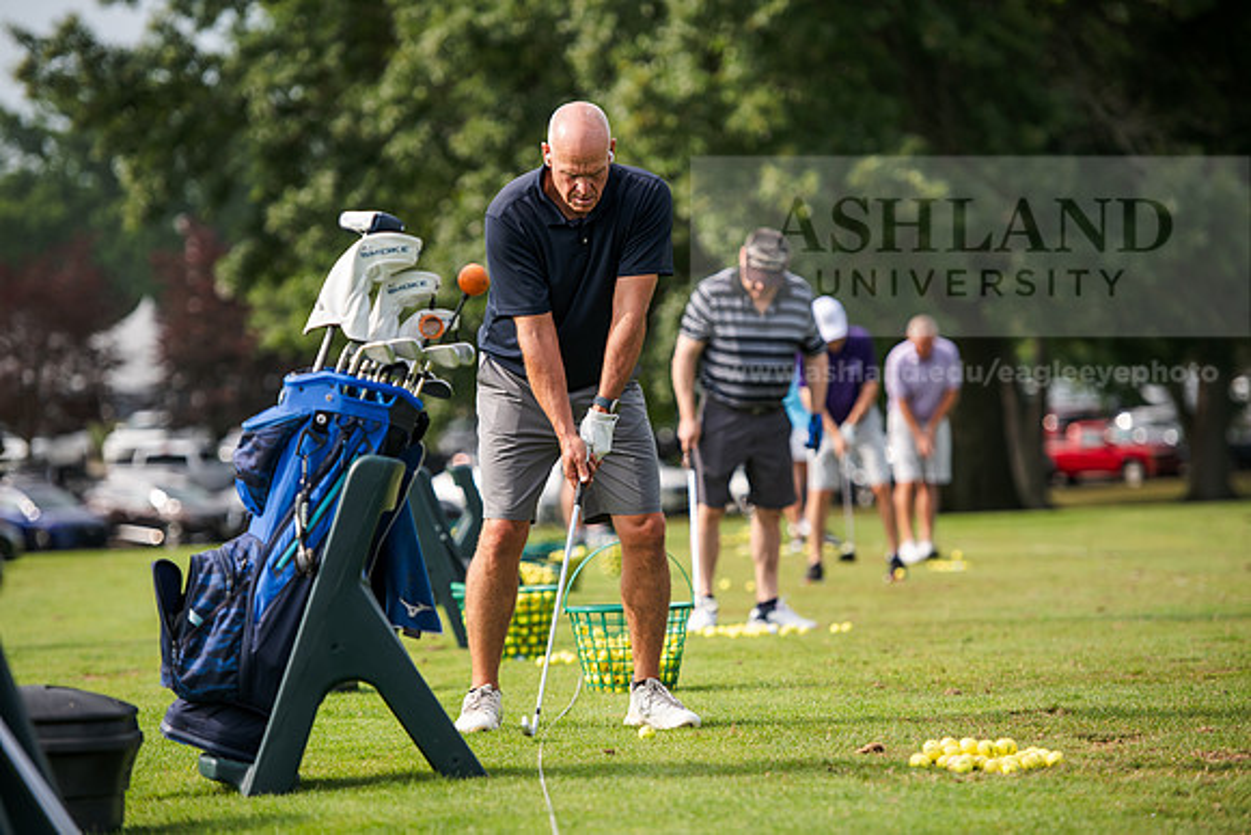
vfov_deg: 8.9
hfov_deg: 13.2
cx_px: 626
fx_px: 5387
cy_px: 418
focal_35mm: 155
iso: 80
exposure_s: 1/640
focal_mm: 155
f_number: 3.2
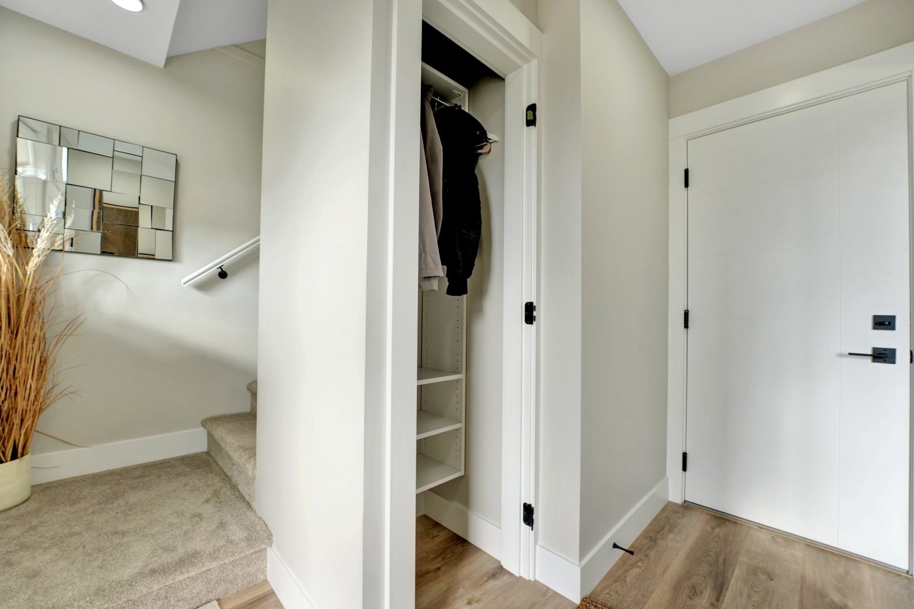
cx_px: 457
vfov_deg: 81.2
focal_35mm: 14
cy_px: 304
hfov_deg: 104.3
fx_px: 355
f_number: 8
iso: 400
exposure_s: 1/20
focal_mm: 14
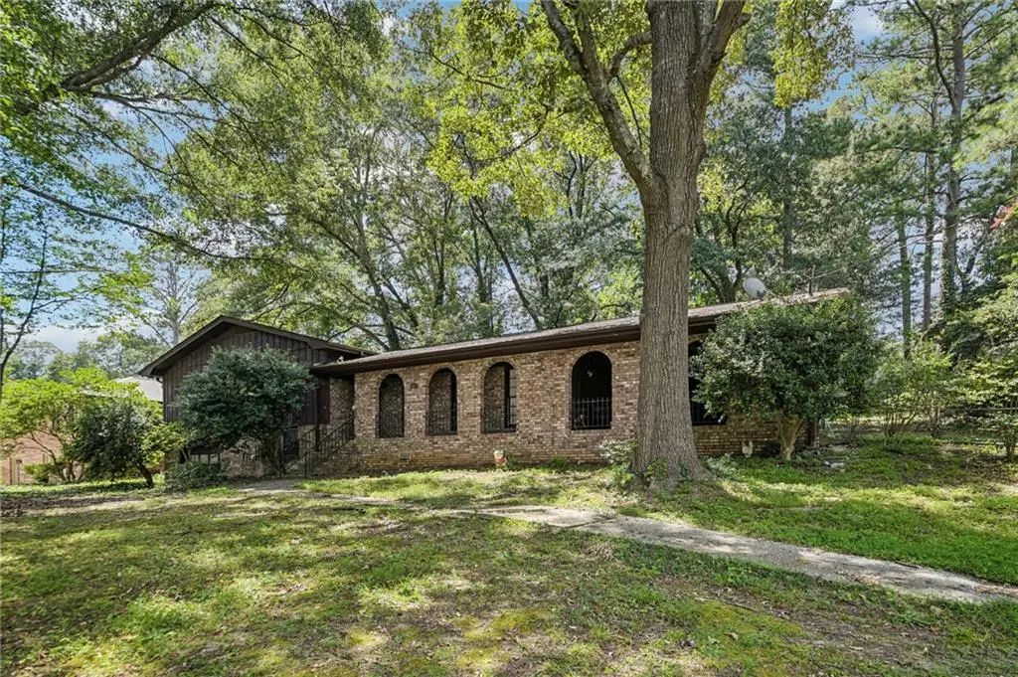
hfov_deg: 87.0
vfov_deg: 64.5
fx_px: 537
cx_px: 509
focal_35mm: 19
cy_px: 338
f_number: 8
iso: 64
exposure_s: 1/50
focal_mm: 19
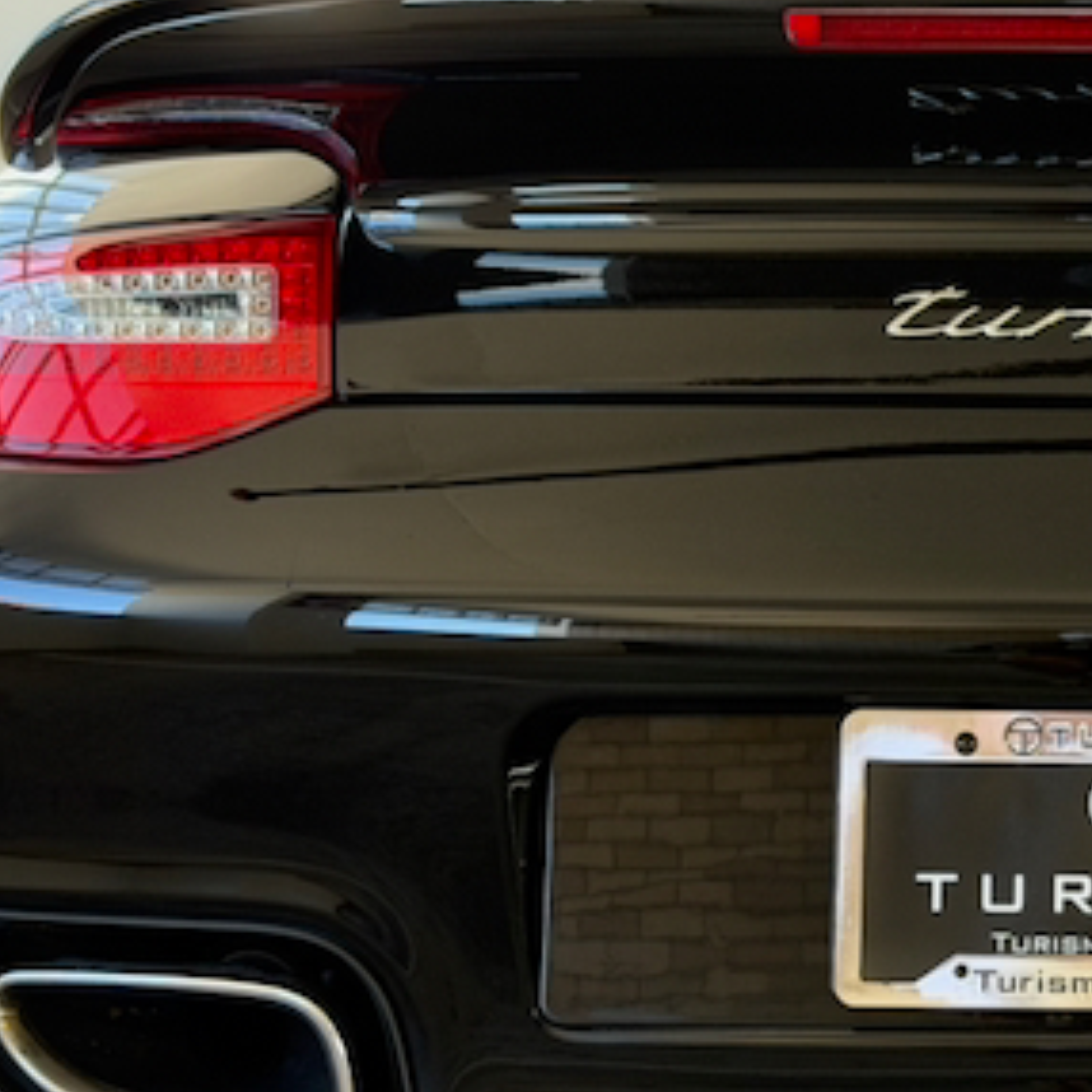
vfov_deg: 18.3
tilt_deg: -4.3
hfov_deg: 17.8
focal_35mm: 95
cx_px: 1096
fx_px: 3391
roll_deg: +1.0
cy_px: 496
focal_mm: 6.76
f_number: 1.78
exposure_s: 1/86
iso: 200
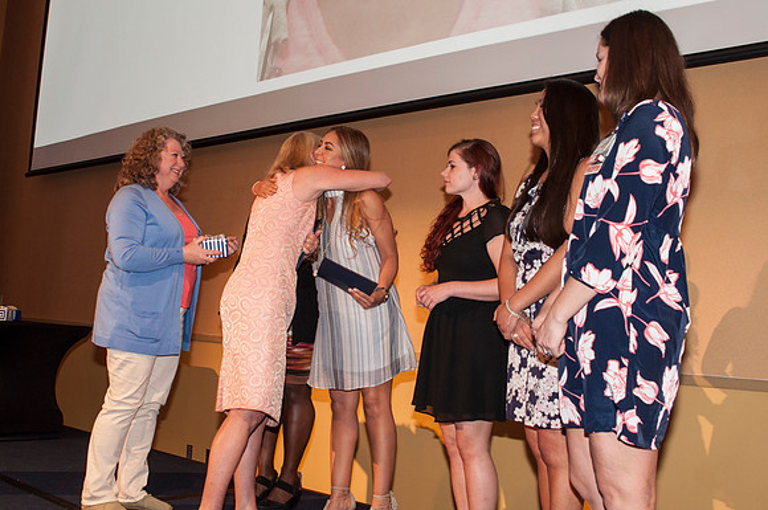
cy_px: 255
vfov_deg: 36.8
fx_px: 767
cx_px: 384
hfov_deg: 53.2
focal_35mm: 36
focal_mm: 24
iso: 400
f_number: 5.6
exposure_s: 1/30
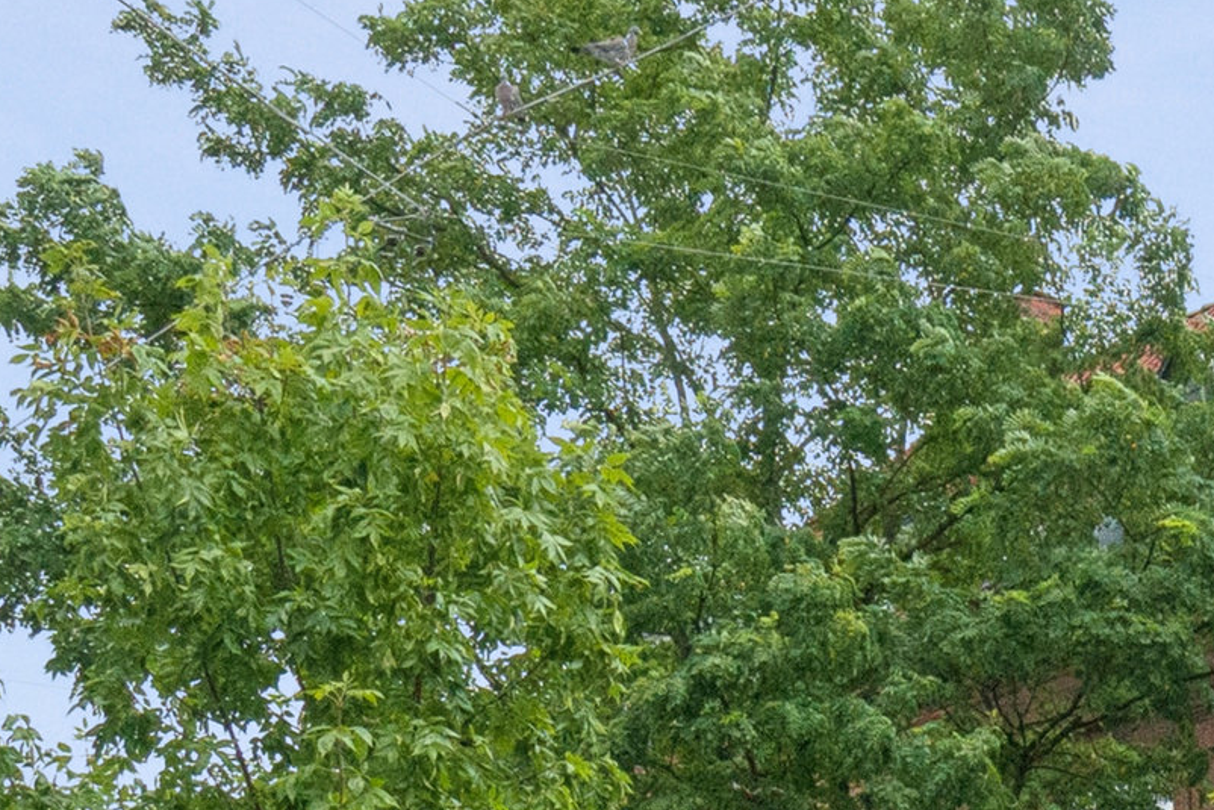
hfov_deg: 18.0
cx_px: 1836
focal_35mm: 101
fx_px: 3406
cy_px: 742
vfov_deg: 13.4
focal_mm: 18
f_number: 10
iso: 400
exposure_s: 1/250
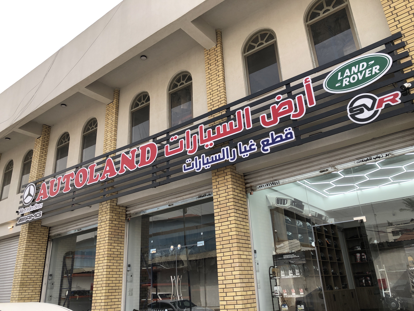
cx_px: 207
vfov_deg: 49.7
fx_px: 335
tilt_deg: +21.9
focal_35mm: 28
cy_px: 156
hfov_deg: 63.4
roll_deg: +2.2
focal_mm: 3.99
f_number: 1.8
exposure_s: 1/521
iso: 20
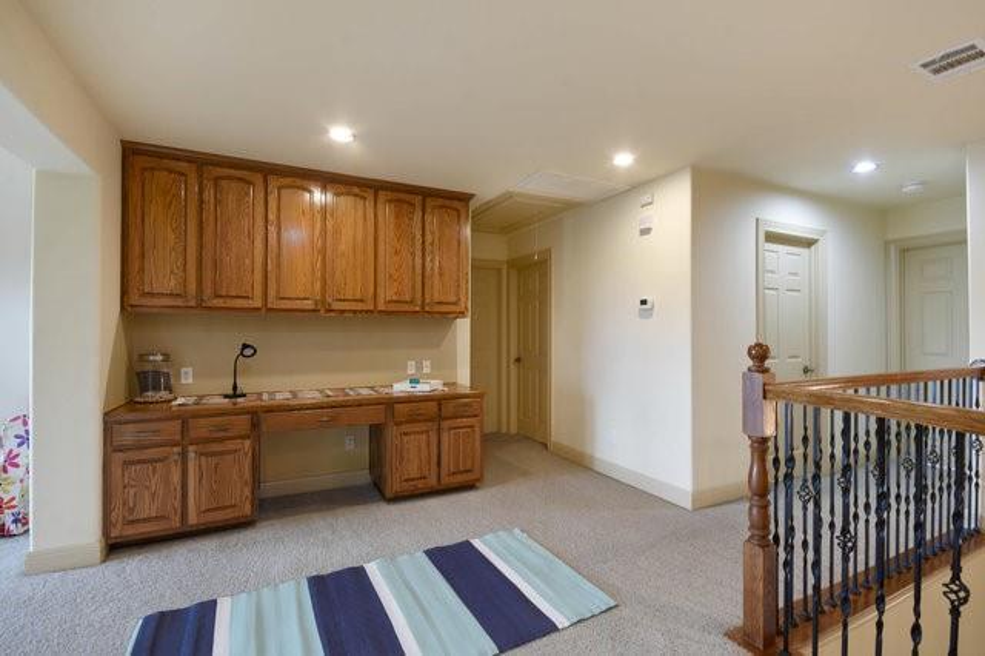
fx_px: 410
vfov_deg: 77.3
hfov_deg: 100.4
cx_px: 492
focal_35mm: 15
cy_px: 328
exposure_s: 1.3
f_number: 8
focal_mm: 10
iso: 200
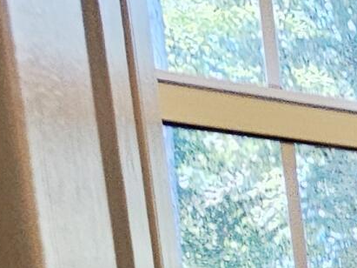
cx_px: 1054
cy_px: 589
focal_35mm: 95
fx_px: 979
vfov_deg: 12.9
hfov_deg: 11.7
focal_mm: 2.2
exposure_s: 1/60
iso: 250
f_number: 2.2
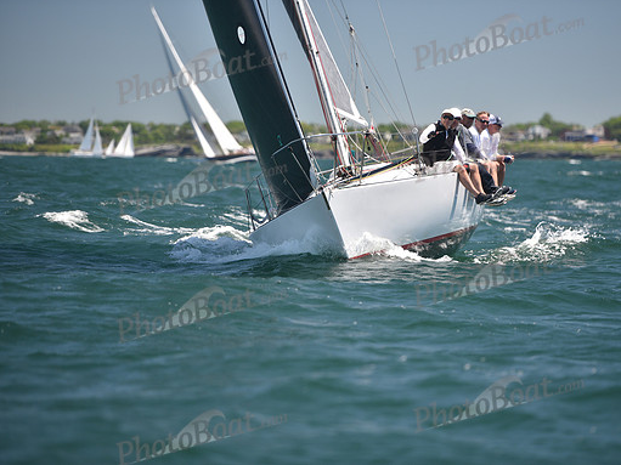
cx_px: 351
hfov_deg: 9.8
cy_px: 231
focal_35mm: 202
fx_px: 3623
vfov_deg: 7.4
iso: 200
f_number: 3.2
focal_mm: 185
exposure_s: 1/1000
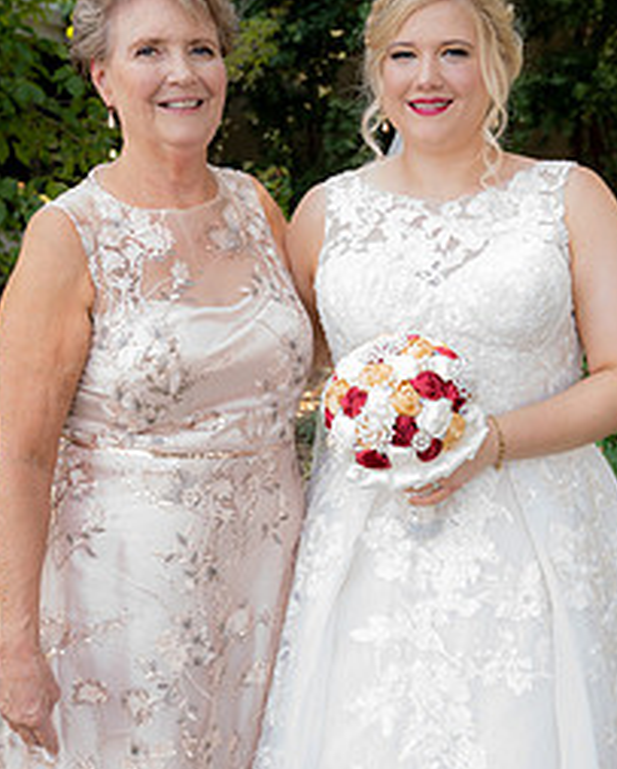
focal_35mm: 55
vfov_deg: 33.8
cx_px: 343
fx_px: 1253
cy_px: 511
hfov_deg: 27.6
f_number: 5.6
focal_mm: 33
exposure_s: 1/60
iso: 500
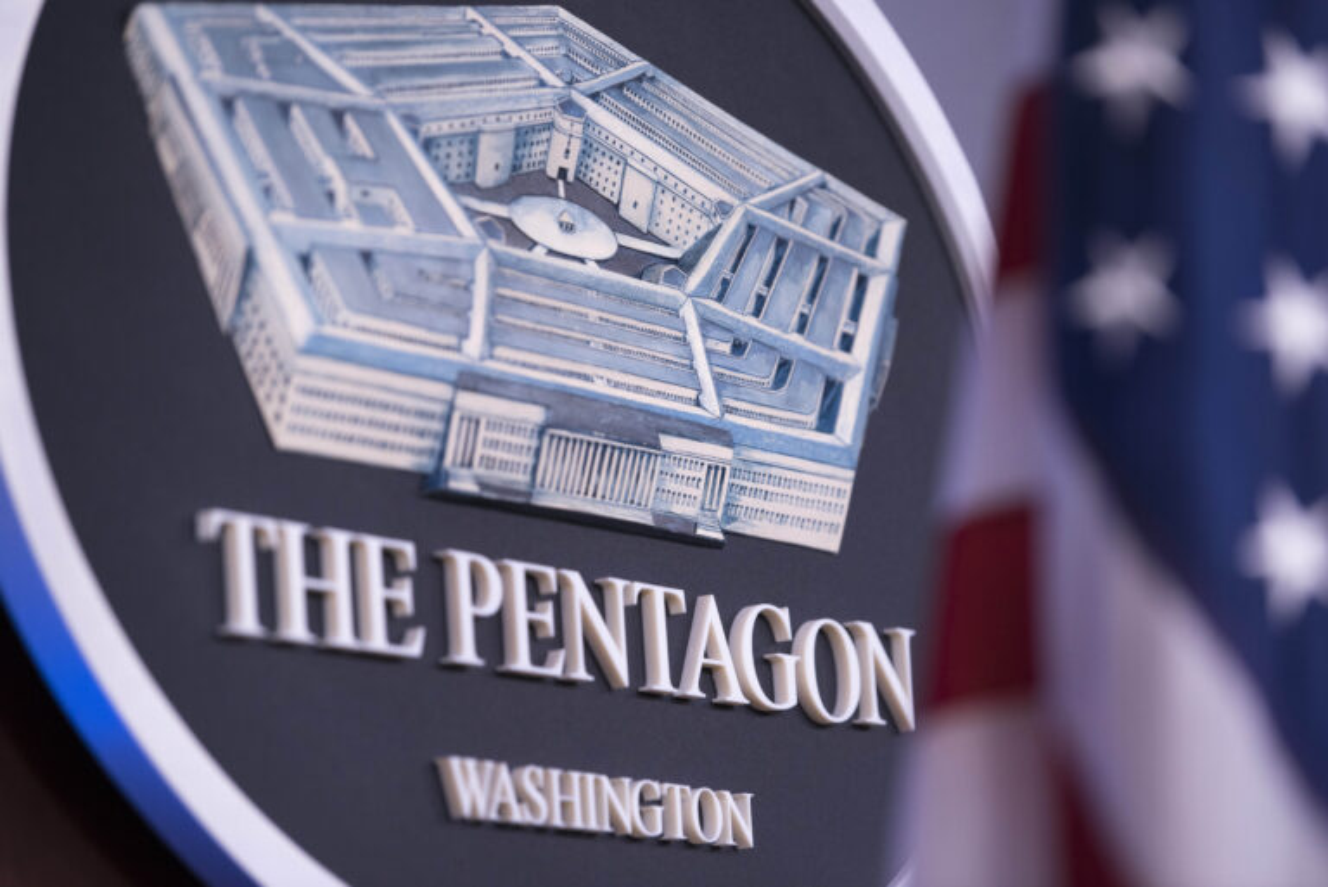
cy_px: 444
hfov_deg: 12.4
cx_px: 664
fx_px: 6090
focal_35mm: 165
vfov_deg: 8.3
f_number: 3.2
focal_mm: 165
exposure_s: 1/800
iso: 2500
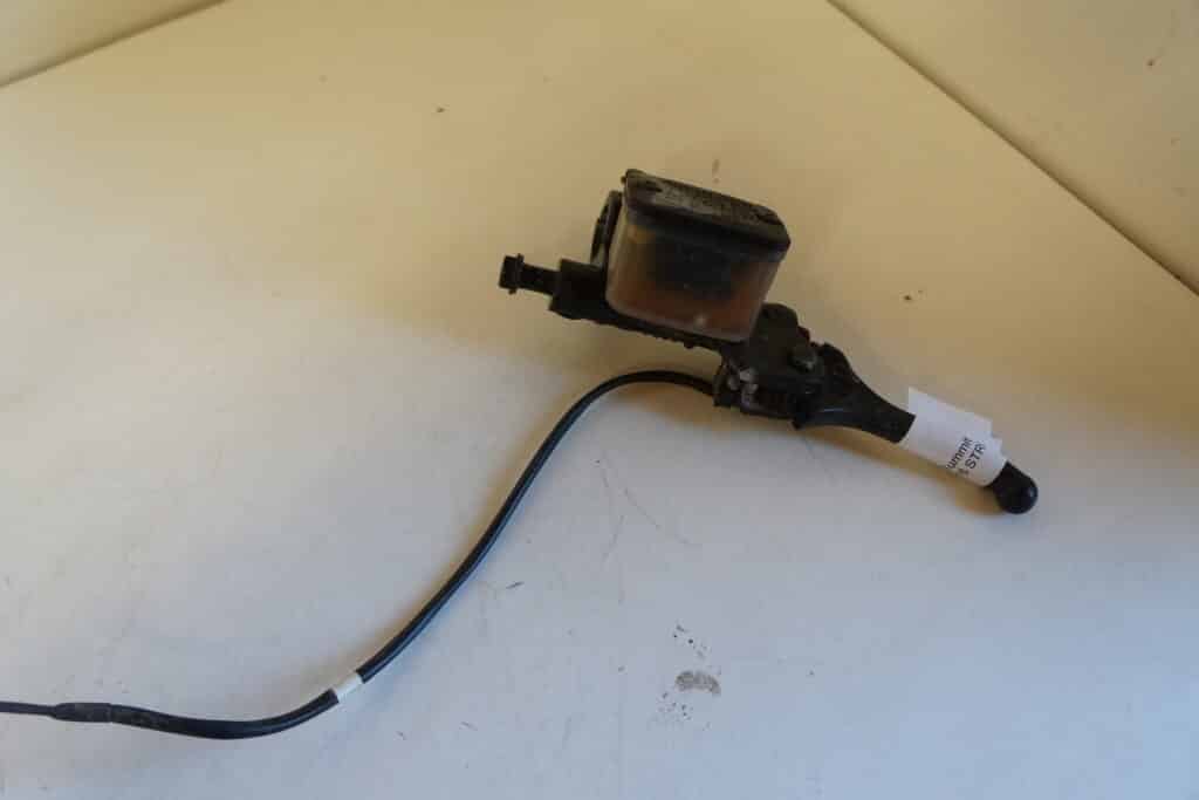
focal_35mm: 30
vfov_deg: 43.6
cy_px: 400
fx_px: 999
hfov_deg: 61.9
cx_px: 600
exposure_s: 1/60
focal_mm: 20
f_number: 4
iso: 1000
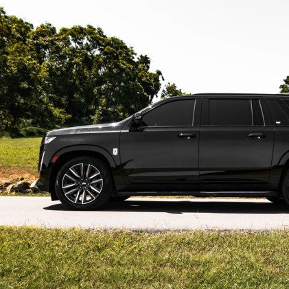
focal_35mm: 32
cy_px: 144
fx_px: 302
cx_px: 203
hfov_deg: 49.8
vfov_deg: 51.1
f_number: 7.1
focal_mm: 24
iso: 320
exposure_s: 1/1250
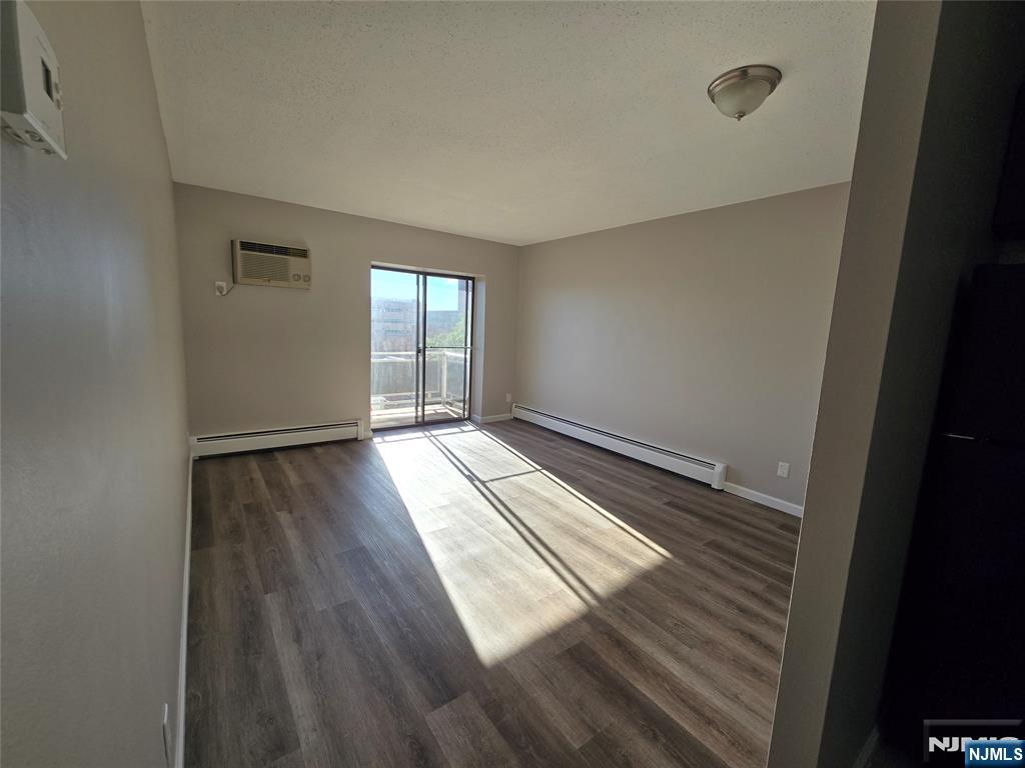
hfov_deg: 106.2
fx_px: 385
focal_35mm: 13
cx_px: 512
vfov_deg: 89.9
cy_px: 384
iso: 50
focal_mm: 2.2
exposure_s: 1/396
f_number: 2.2
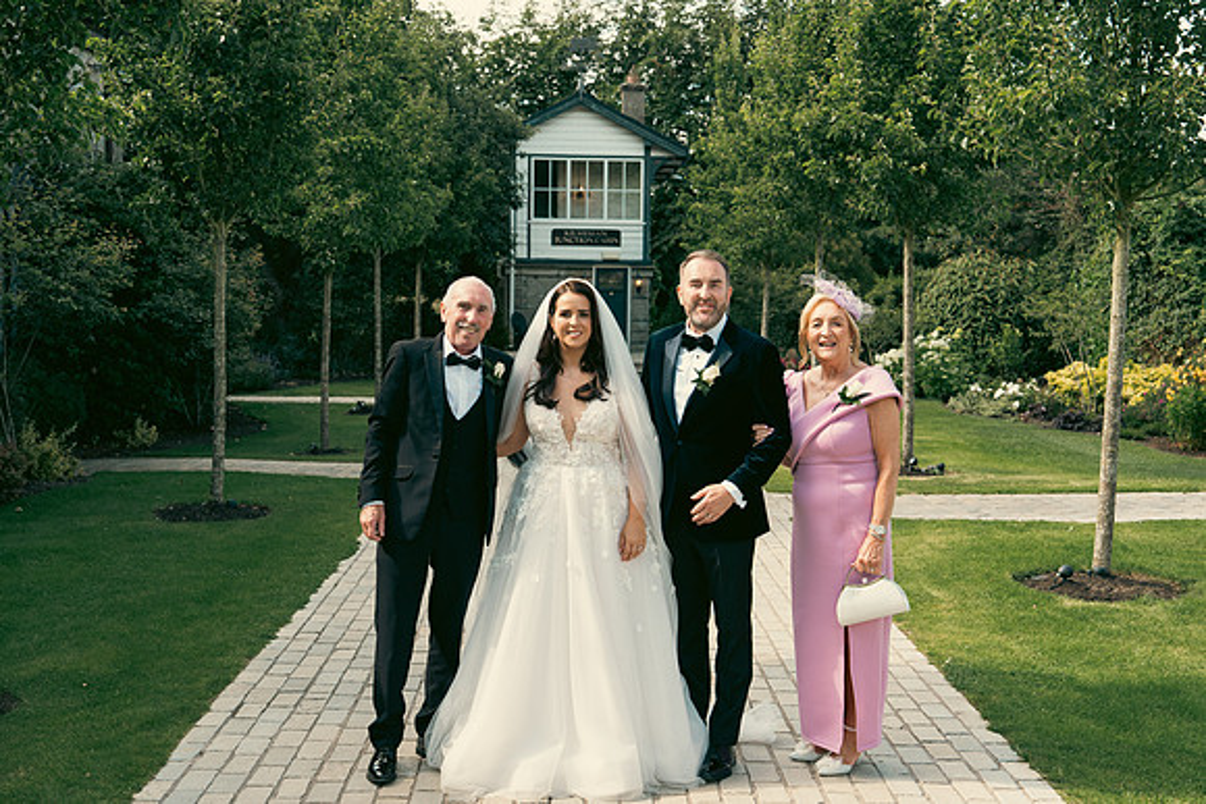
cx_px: 603
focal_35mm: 44
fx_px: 1474
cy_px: 402
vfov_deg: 30.5
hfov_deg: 44.5
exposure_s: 1/500
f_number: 5
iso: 400
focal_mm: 44
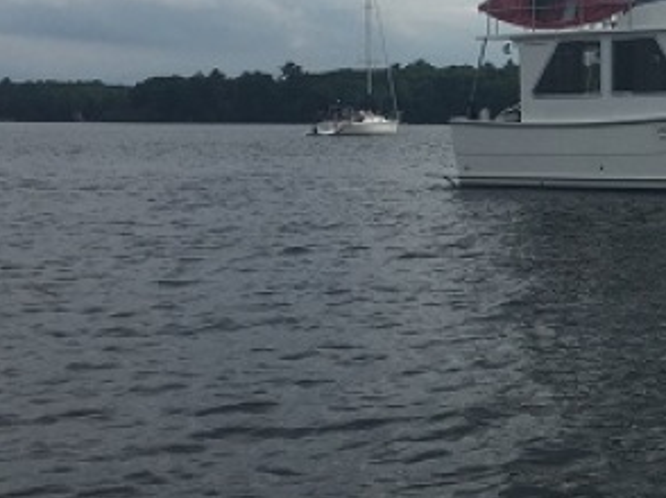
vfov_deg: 18.4
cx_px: 827
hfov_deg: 22.5
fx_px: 1519
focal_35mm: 79
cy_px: 77
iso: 32
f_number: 2.2
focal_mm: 4.15
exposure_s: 1/3597
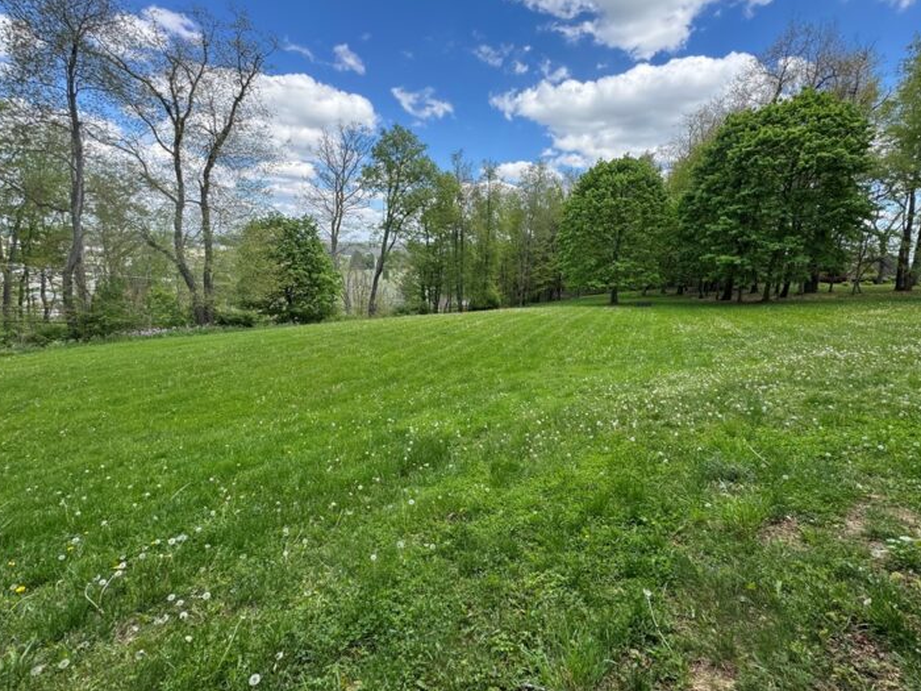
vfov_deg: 77.9
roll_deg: -3.3
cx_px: 467
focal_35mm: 16
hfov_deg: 94.5
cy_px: 309
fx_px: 426
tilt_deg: -8.6
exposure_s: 1/561
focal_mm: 2.22
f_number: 2.2
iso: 40
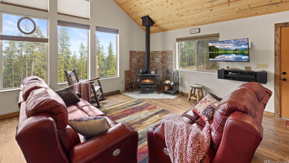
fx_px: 123
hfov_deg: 99.4
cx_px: 147
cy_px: 68
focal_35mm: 16
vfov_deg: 66.7
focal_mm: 10
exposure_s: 1/4
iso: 200
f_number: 10
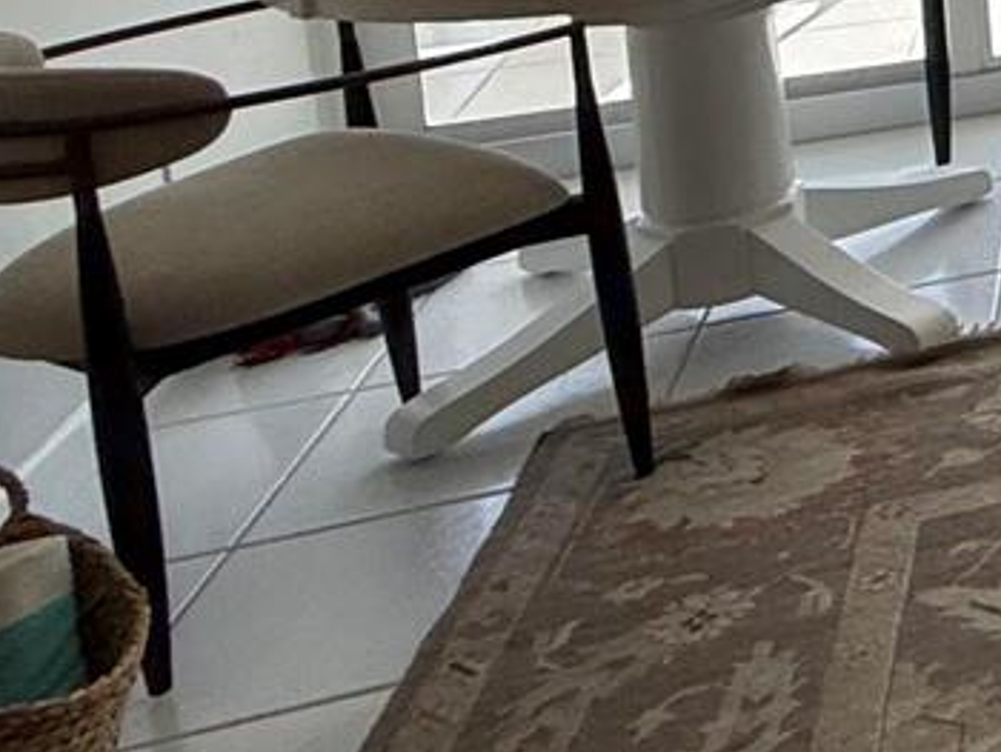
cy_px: -343
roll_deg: -0.9
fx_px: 1852
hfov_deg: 18.1
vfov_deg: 20.1
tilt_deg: -7.2
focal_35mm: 64
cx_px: 2082
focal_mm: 2.22
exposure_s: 1/419
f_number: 2.2
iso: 64
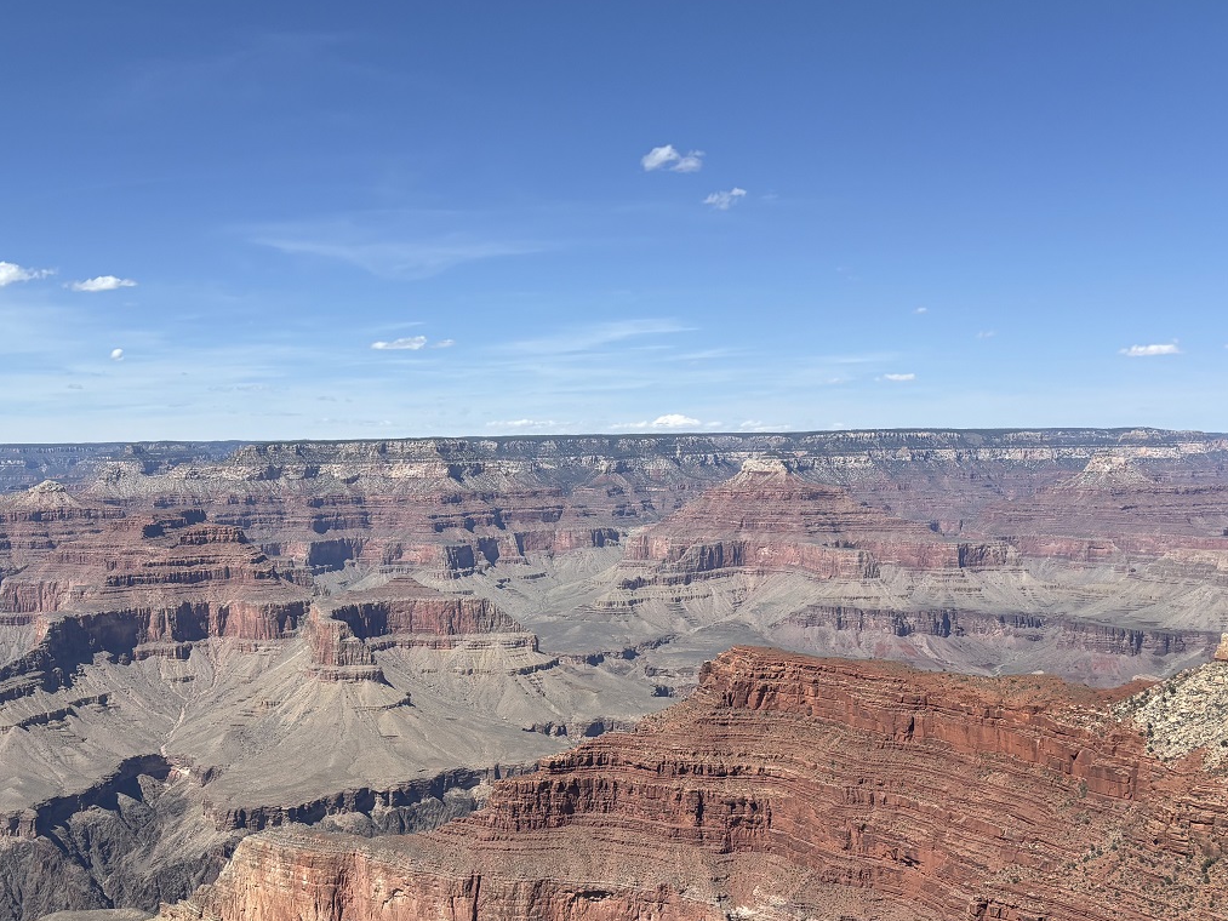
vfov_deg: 35.0
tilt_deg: -3.2
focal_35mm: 41
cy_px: 555
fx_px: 1455
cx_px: 376
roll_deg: +0.1
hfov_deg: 44.9
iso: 50
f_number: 1.6
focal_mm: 5.96
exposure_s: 1/4854
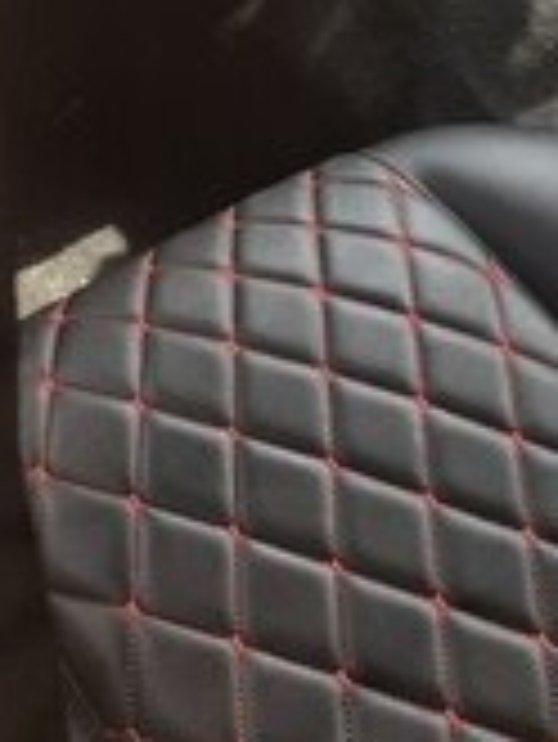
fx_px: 1867
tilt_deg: -30.8
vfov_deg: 20.8
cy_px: -184
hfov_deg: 16.9
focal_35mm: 87
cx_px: 423
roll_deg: +2.1
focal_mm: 4.15
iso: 25
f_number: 2.2
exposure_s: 1/116
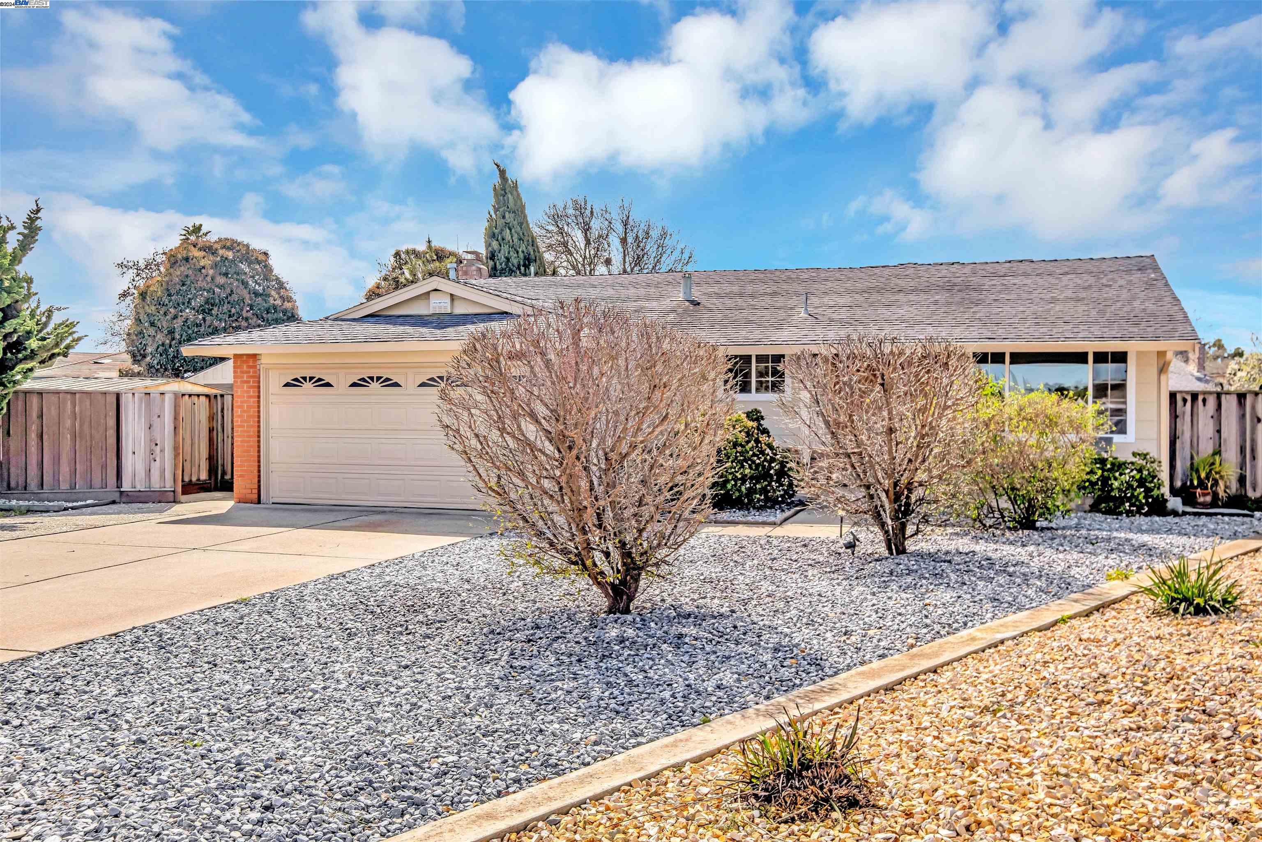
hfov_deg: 60.3
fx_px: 1087
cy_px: 421
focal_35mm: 31
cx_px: 631
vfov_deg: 42.3
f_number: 8
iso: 160
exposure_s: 1/280
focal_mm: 20.9
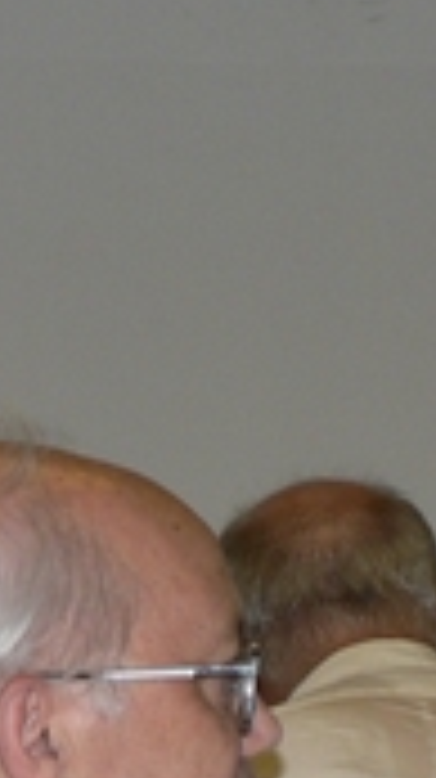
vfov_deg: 9.8
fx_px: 4491
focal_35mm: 218
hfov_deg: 5.5
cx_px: 735
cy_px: 863
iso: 150
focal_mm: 10.9
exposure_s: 1/60
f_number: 3.2
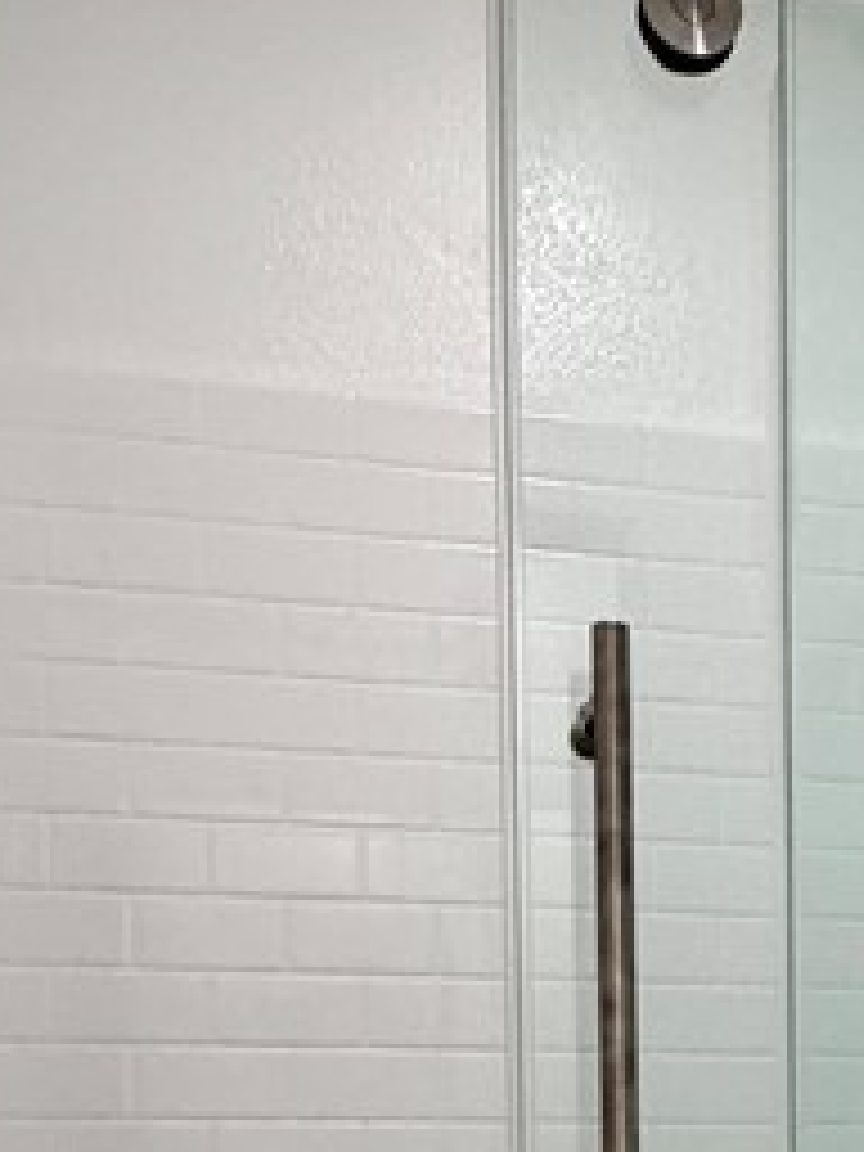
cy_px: 1278
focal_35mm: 56
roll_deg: +0.6
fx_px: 1864
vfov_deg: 30.6
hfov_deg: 25.2
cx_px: 801
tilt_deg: -0.6
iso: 200
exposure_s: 1/120
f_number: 2.2
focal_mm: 2.22
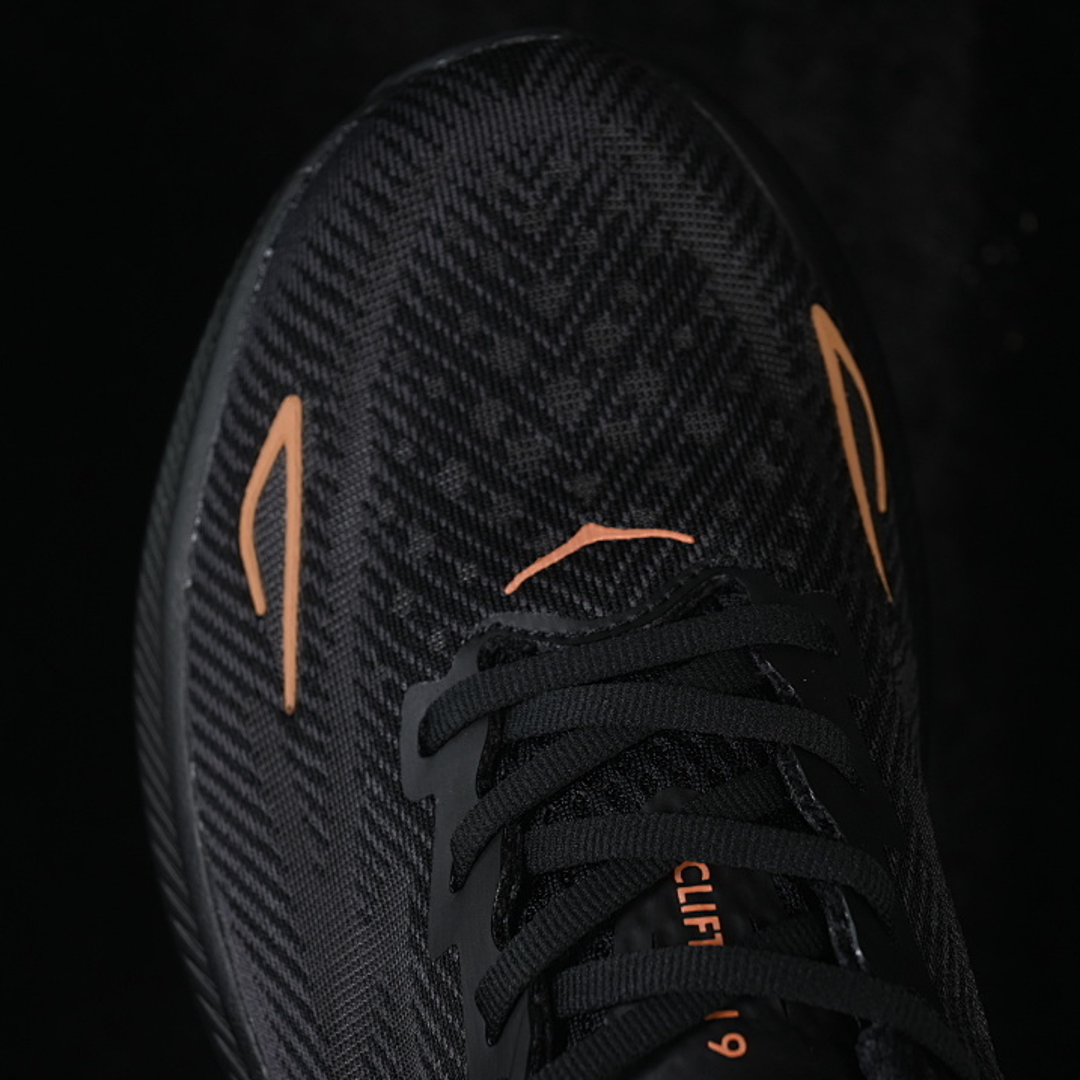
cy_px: 541
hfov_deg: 18.1
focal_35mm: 96
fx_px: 3389
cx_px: 574
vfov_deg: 18.1
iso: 160
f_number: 6.3
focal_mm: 50
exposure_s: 1/50
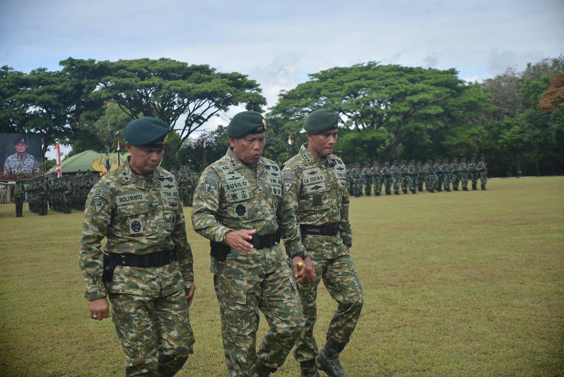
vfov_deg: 24.6
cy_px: 188
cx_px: 282
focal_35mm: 55
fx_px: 862
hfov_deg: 36.2
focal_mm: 55
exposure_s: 1/400
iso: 100
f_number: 5.6
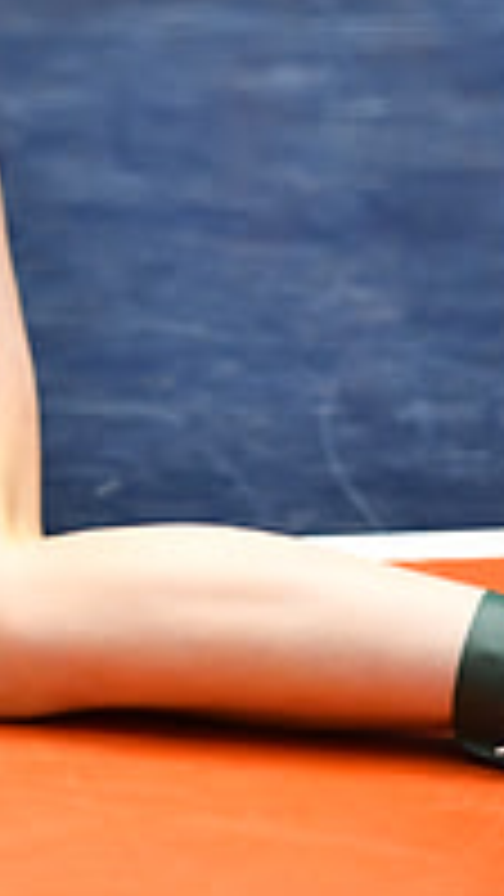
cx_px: -752
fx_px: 5082
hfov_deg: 5.5
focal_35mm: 214
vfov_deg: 10.0
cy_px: 133
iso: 6400
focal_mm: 70
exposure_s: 1/1250
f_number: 3.2
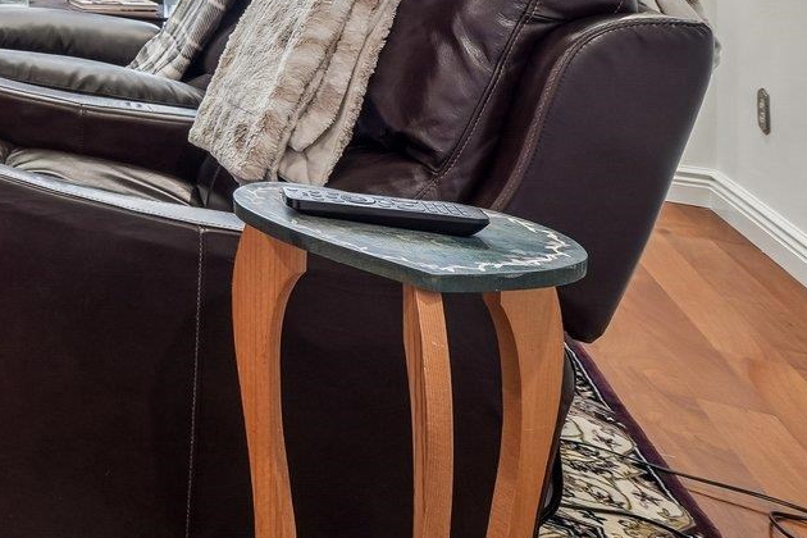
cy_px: -126
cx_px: -480
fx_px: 874
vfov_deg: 29.0
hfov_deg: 27.0
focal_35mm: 39
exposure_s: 1/1.25
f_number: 9
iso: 200
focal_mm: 12
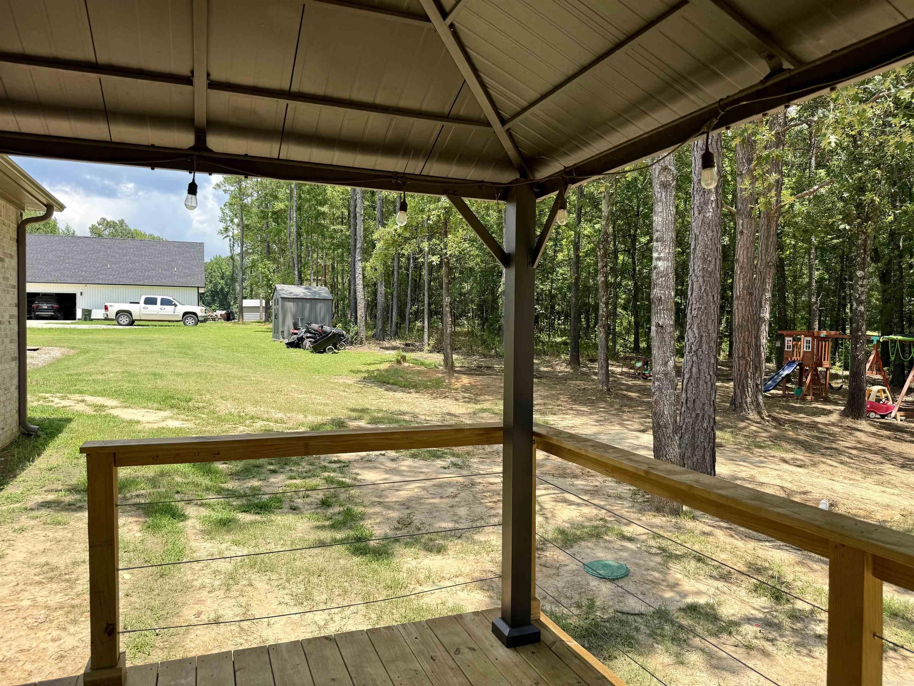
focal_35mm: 24
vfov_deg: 56.8
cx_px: 457
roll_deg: -0.5
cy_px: 343
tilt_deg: -2.2
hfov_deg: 71.6
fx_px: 634
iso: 80
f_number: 1.78
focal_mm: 6.76
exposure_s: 1/2053
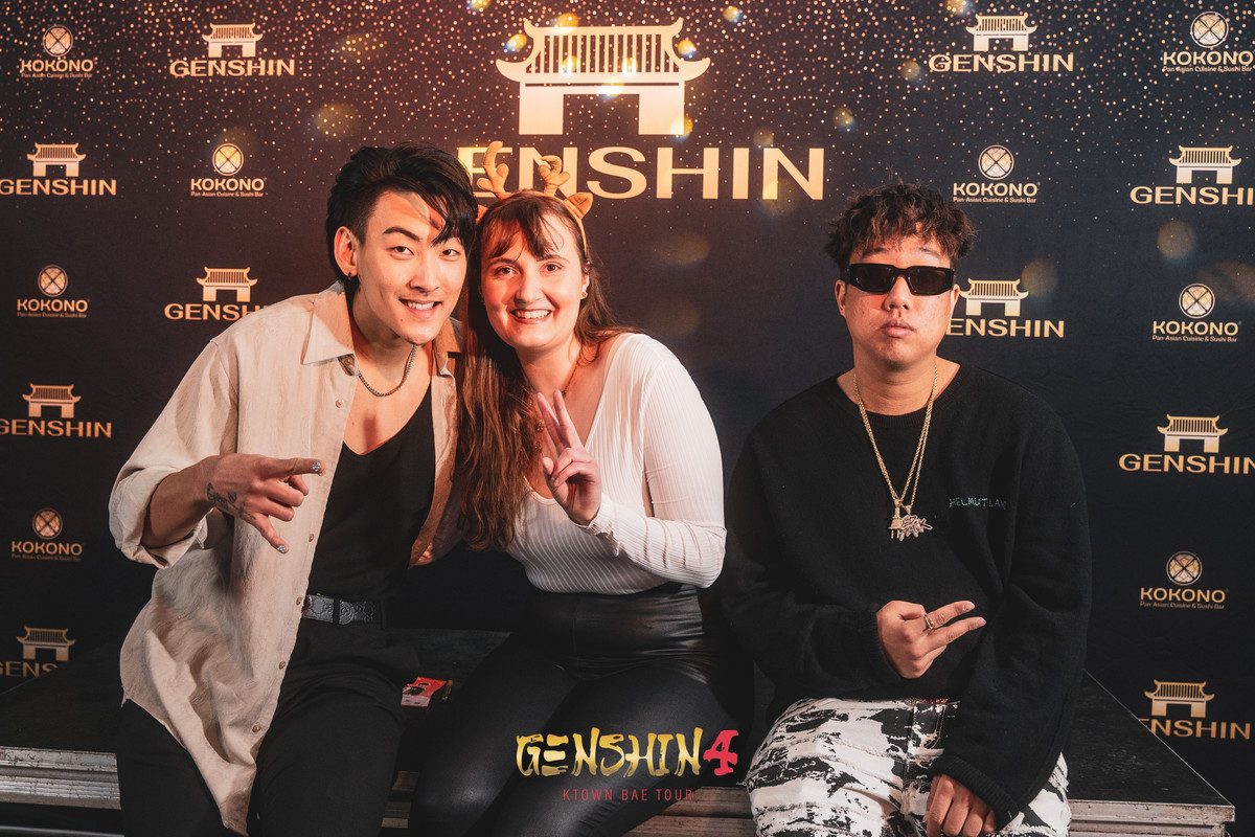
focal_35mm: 40
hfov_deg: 48.2
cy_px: 379
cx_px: 600
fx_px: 1404
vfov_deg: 33.2
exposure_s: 1/125
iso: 1250
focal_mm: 33.1
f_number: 4
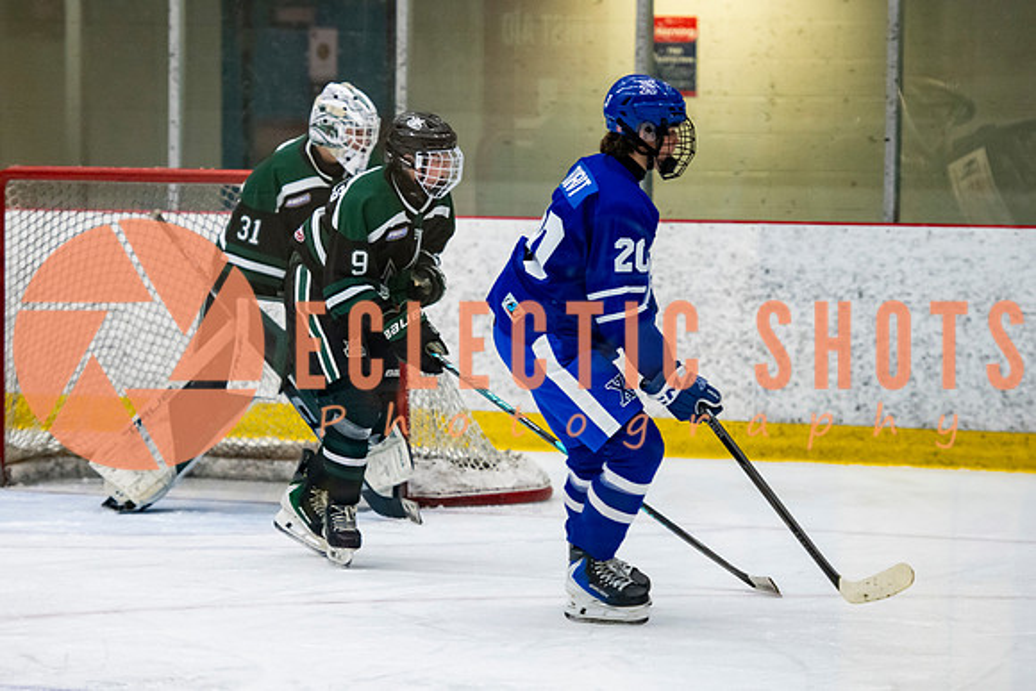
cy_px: 345
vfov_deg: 6.8
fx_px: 5844
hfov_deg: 10.1
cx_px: 460
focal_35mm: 203
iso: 2000
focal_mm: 135
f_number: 3.2
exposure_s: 1/640
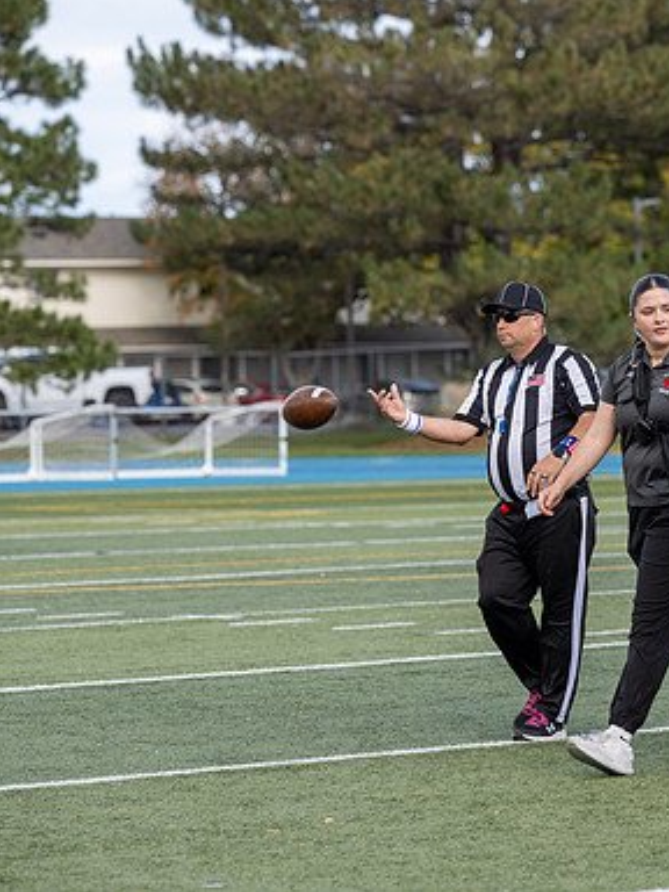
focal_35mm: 196
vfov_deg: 10.1
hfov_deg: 7.6
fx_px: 5051
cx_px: 483
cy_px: 445
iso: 200
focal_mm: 135
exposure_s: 1/800
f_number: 4
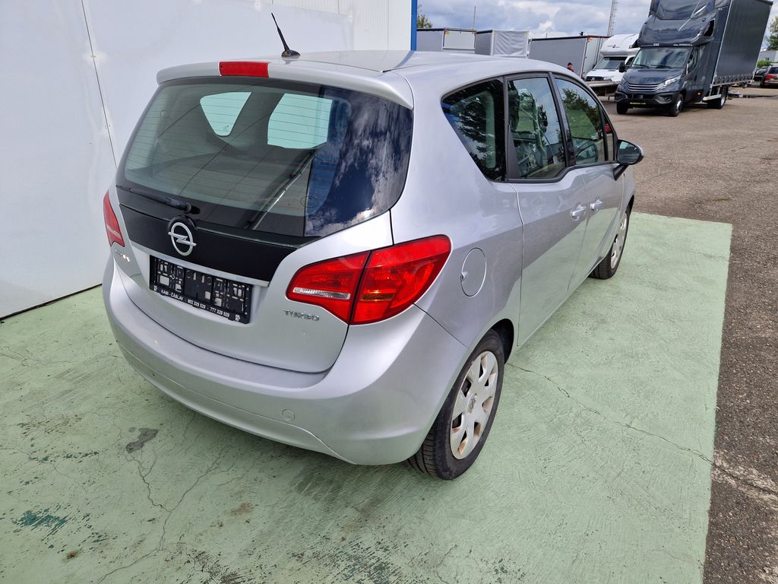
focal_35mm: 23
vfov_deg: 58.9
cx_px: 389
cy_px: 292
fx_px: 517
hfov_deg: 73.9
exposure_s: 1/1092
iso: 50
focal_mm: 5.4
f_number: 1.8
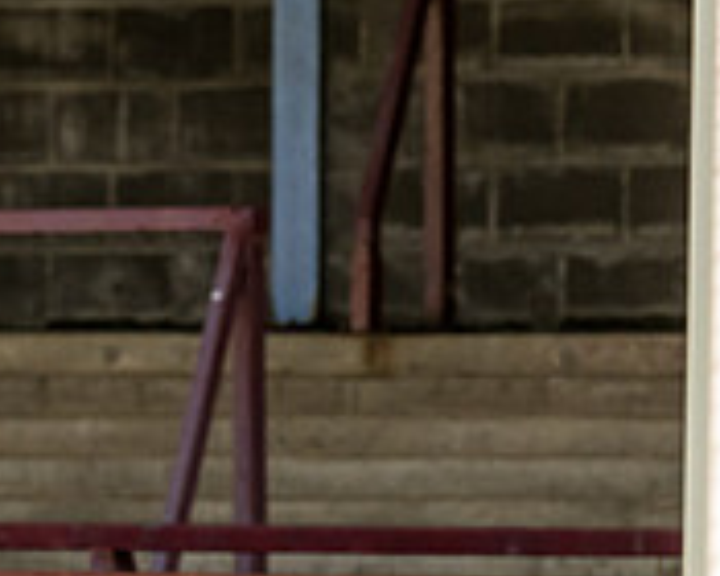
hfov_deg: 2.6
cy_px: 709
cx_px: 12
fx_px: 16046
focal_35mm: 753
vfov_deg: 2.1
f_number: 5
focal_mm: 130
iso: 400
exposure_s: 1/1000
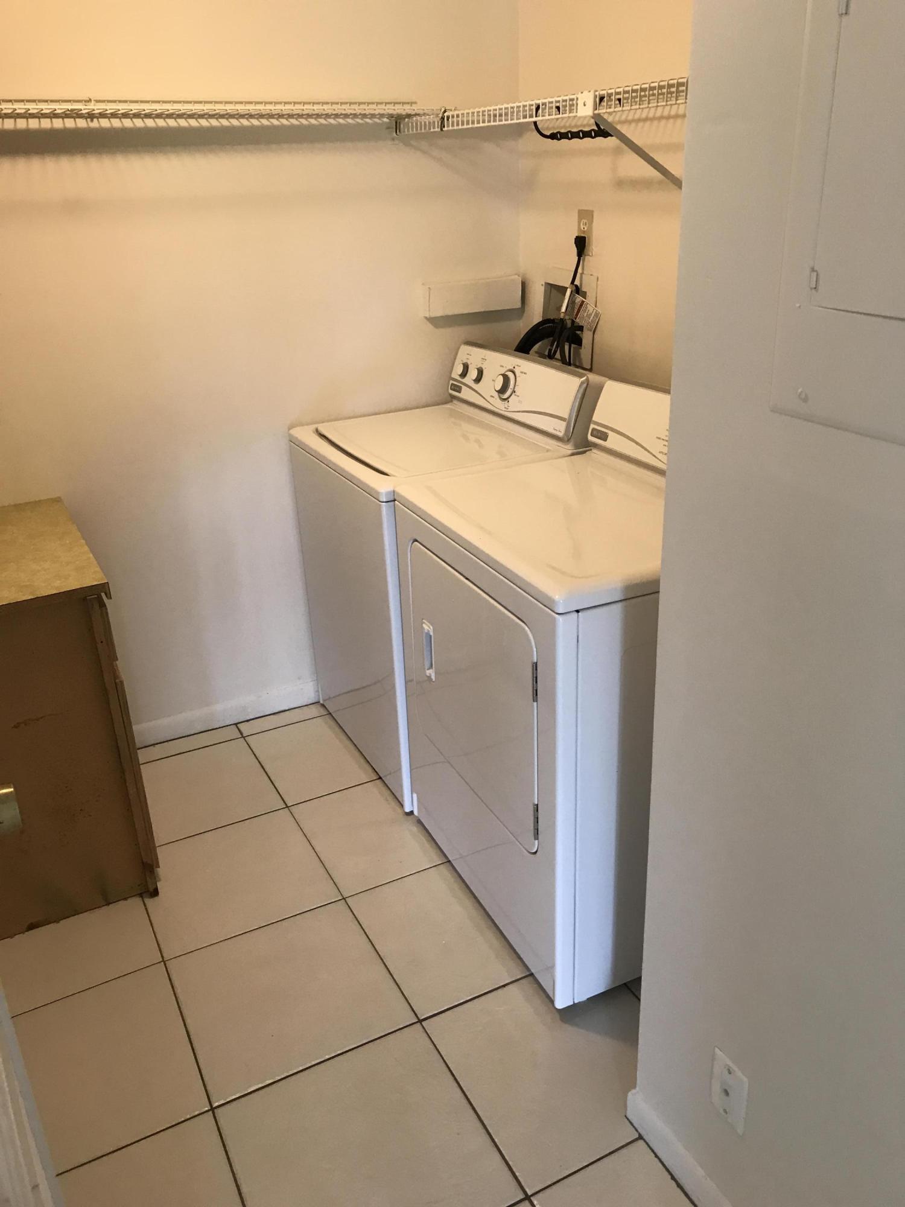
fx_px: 976
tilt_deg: -23.6
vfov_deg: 63.4
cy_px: 604
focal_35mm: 28
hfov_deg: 49.7
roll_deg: +2.8
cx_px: 452
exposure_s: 1/17
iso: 40
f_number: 1.8
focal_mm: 3.99
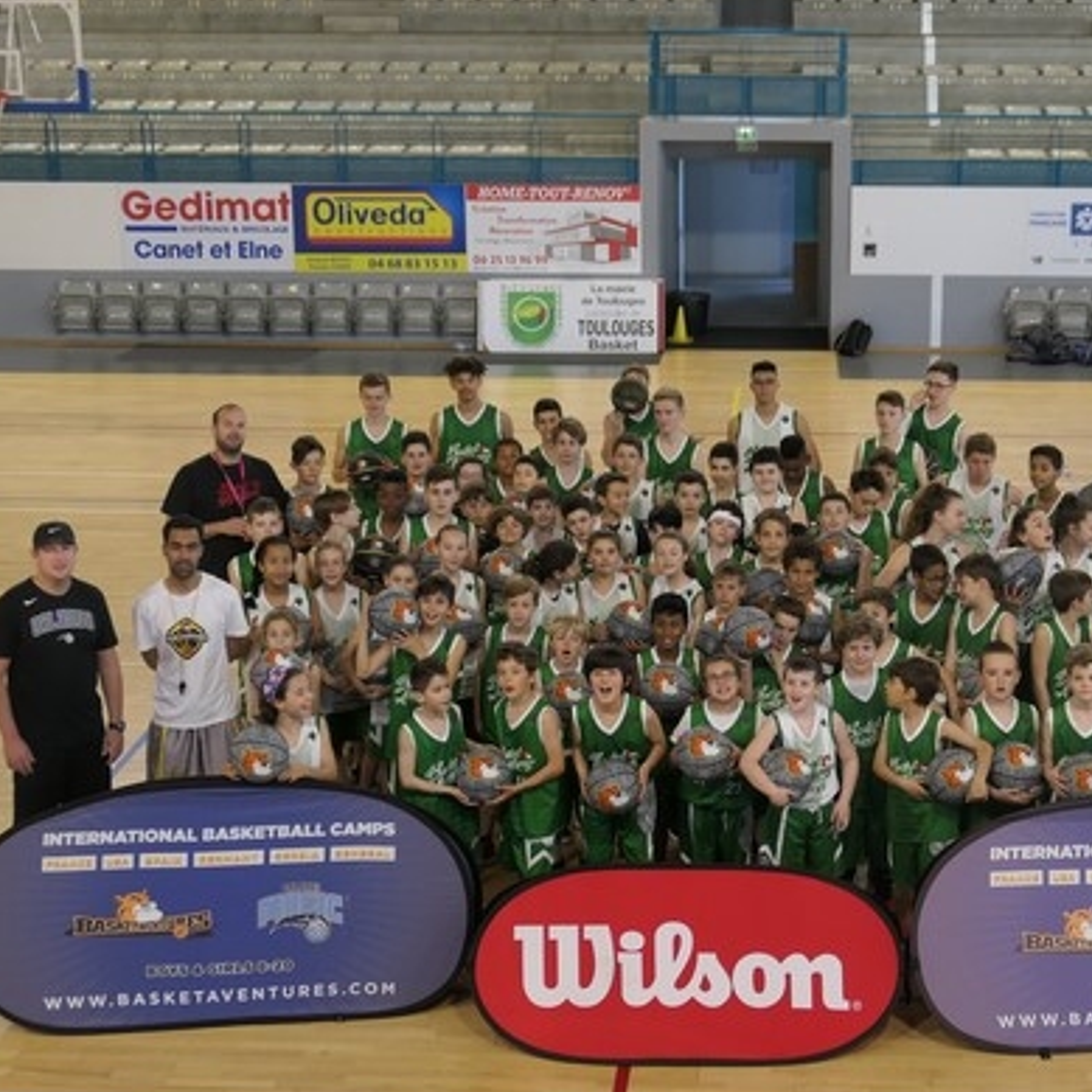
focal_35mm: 61
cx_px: 716
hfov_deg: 28.0
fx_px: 2177
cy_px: 578
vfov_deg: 28.2
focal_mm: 14.2
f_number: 2.8
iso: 400
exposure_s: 1/80
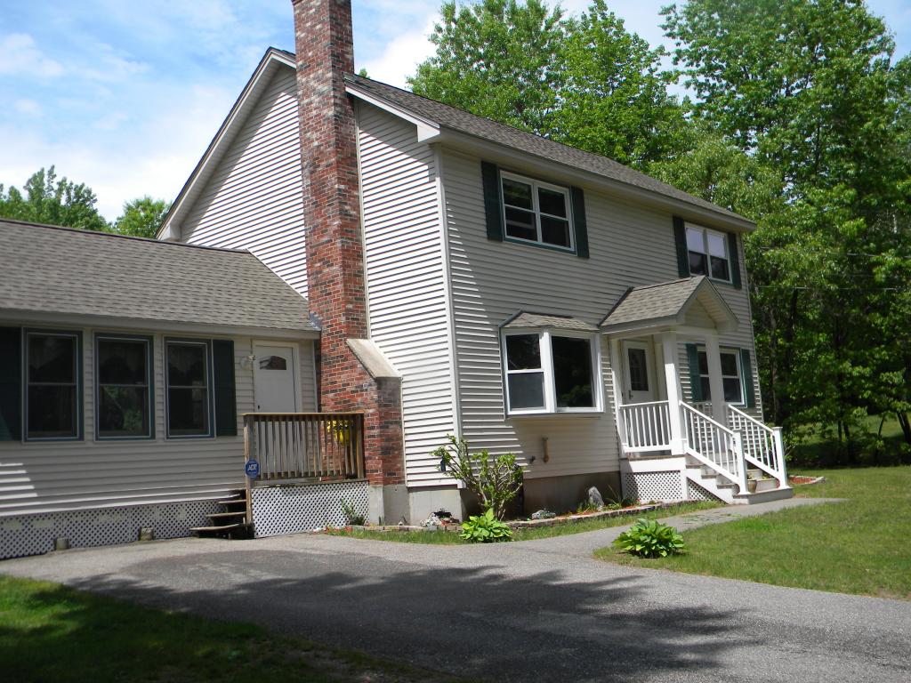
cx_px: 456
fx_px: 947
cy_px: 342
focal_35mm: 36
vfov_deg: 39.7
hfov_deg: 51.4
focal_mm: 6.4
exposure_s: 1/233
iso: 80
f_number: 7.4
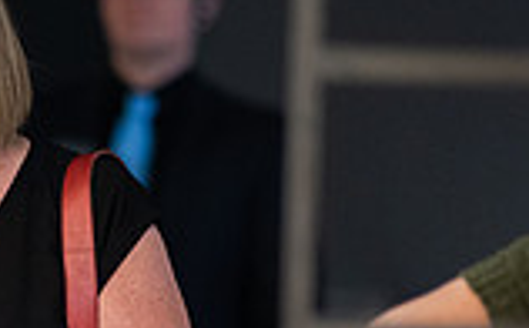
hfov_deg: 6.5
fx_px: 4589
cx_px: -154
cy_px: 363
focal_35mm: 319
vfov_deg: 4.1
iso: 1250
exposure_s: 1/200
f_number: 1.4
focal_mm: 85
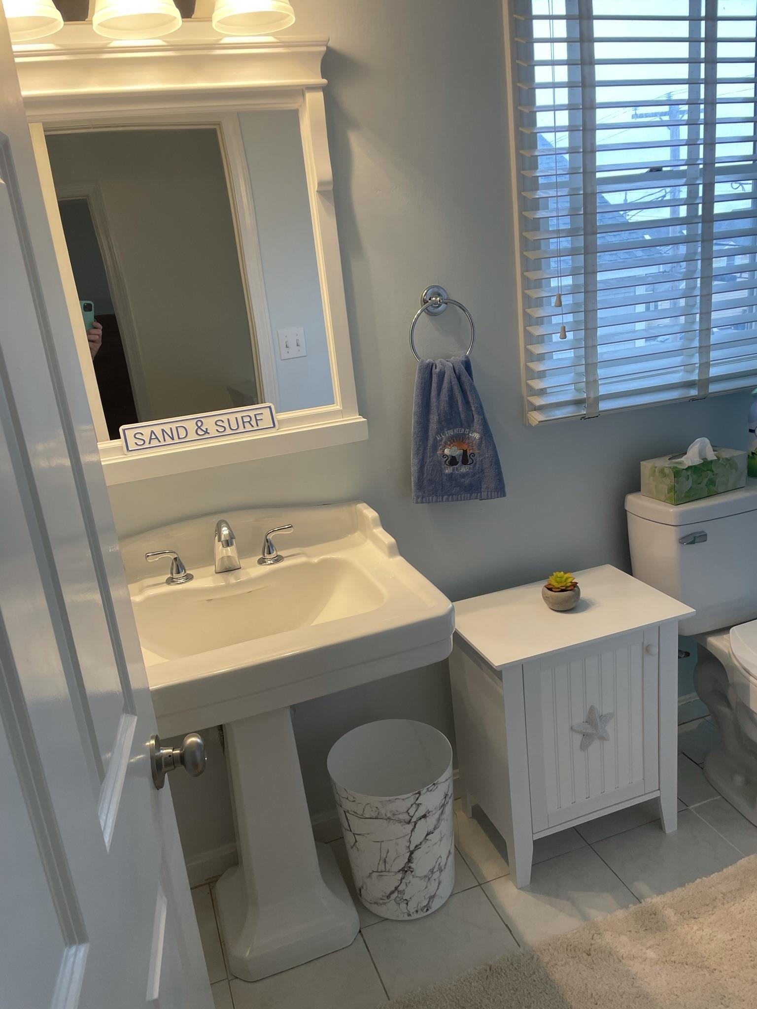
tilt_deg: -18.1
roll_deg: +7.1
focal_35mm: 26
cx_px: 378
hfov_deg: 53.1
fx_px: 758
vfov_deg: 67.3
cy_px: 504
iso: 64
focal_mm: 4.2
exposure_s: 1/121
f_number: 1.6
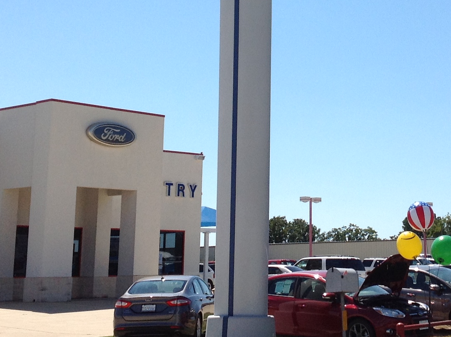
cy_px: 57
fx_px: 1080
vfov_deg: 17.5
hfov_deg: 23.4
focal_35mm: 83
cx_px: 331
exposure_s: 1/2519
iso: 50
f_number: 2.4
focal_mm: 4.28
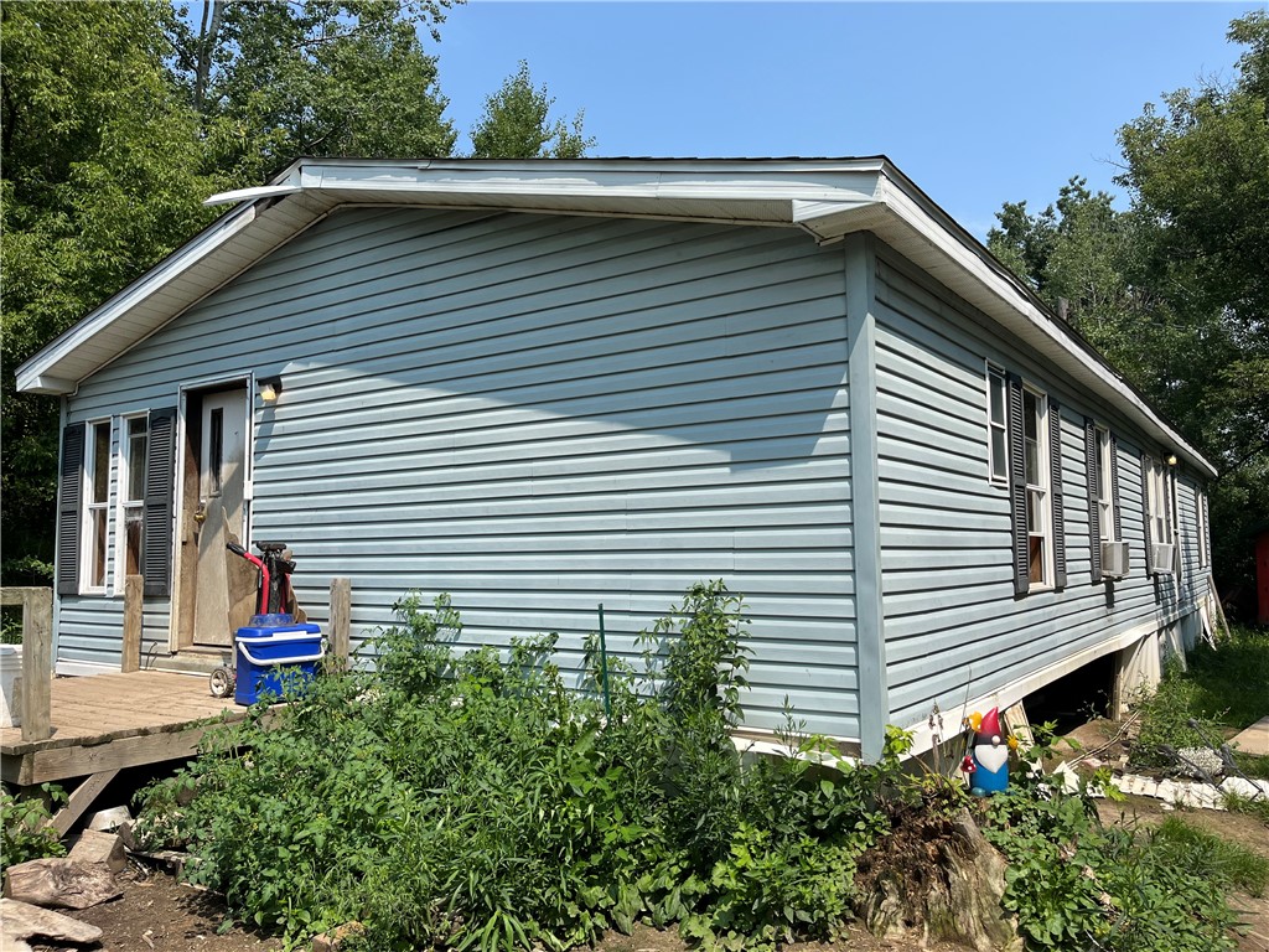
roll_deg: +1.3
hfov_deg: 67.3
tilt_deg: +4.1
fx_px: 953
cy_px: 476
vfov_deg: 53.1
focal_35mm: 26
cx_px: 634
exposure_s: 1/3623
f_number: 1.6
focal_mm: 5.1
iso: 50
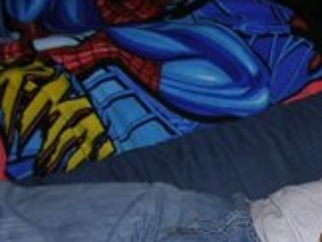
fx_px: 978
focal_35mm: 105
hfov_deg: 17.5
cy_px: 260
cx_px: 423
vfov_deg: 13.9
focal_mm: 5.8
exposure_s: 1/60.1
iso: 56
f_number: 2.8
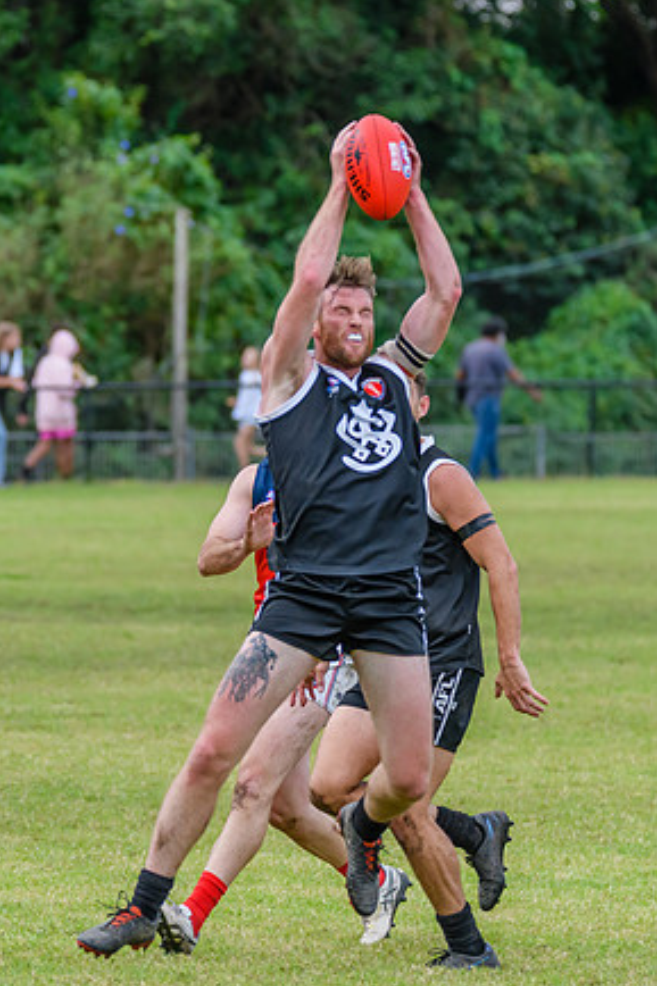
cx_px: 198
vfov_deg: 4.5
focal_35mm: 457
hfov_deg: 3.0
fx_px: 12519
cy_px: 427
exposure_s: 1/2000
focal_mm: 260
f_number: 5.6
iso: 1400
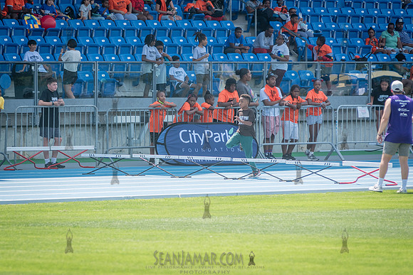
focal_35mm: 288
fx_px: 3310
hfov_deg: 7.1
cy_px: 149
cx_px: 150
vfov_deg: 4.8
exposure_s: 1/1000
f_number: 5
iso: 400
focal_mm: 200
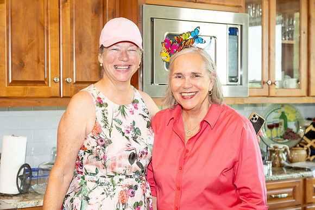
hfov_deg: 31.9
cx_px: 158
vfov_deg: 21.6
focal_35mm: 63
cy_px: 105
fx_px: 551
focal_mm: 63
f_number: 5.6
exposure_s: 1/125
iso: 800
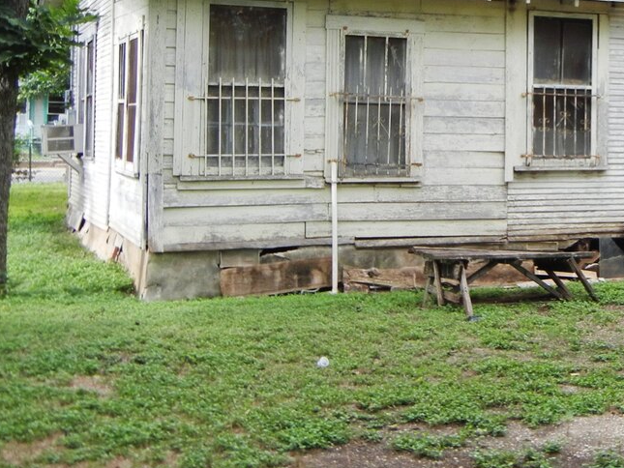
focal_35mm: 67
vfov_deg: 21.8
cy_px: 120
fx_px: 1208
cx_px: 569
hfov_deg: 27.8
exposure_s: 1/386
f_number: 3.5
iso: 160
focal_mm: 5.4
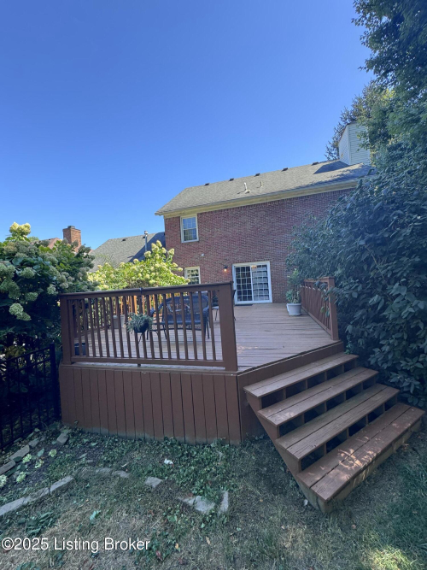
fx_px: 230
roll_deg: +3.9
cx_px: 214
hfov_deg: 85.7
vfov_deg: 102.1
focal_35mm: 14
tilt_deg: +7.2
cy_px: 285
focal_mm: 2.22
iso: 40
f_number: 2.2
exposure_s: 1/209
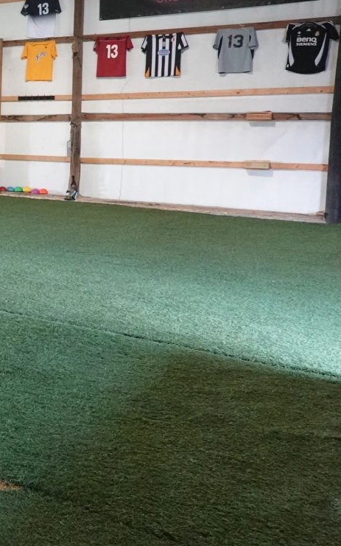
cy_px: 172
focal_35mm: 44
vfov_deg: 44.5
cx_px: -180
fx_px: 654
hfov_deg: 23.2
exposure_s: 1/100
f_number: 4
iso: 2500
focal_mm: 7.6
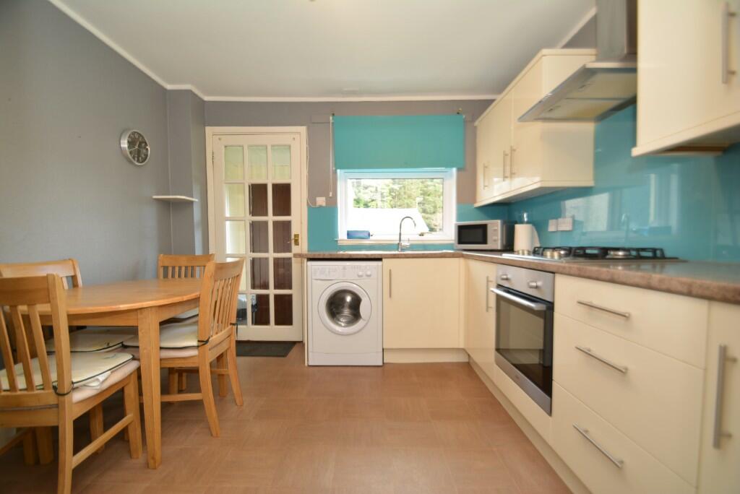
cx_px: 370
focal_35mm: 15
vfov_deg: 77.4
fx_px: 308
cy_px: 247
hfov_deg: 100.4
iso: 100
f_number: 3.5
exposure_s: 1/13
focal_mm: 10
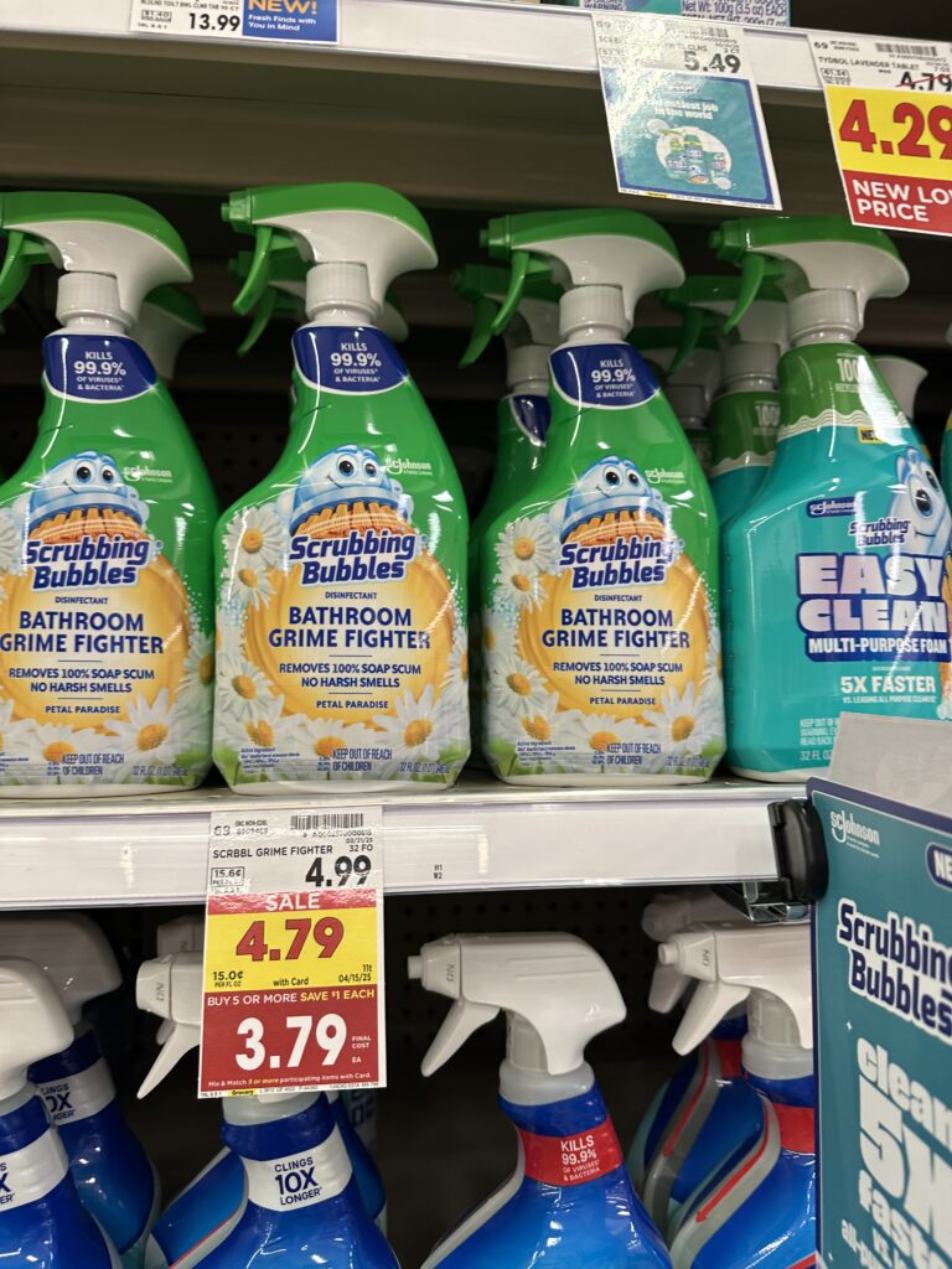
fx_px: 880
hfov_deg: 56.8
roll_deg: +1.6
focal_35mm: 24
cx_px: 476
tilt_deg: +1.3
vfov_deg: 71.6
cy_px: 634
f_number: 1.78
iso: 125
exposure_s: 1/61
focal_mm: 6.86
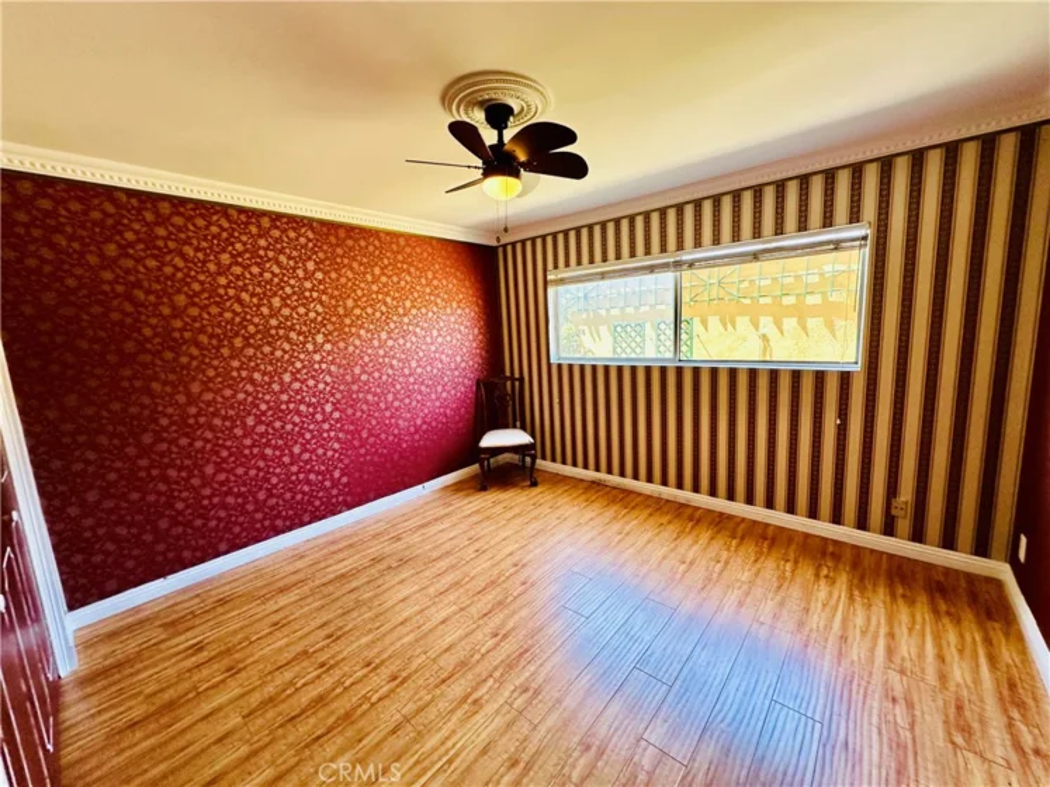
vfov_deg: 85.7
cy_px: 394
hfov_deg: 102.1
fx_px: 425
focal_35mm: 14
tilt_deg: -9.2
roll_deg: +3.4
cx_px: 525
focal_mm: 2.22
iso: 160
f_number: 2.2
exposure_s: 1/60
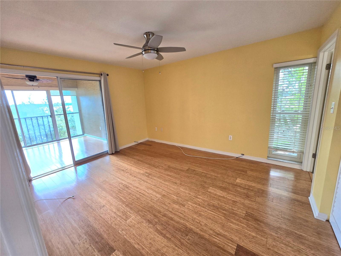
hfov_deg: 106.2
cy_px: 128
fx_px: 128
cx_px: 170
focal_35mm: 13
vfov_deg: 89.9
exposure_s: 1/60.2
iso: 80
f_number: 2.2
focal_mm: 2.2
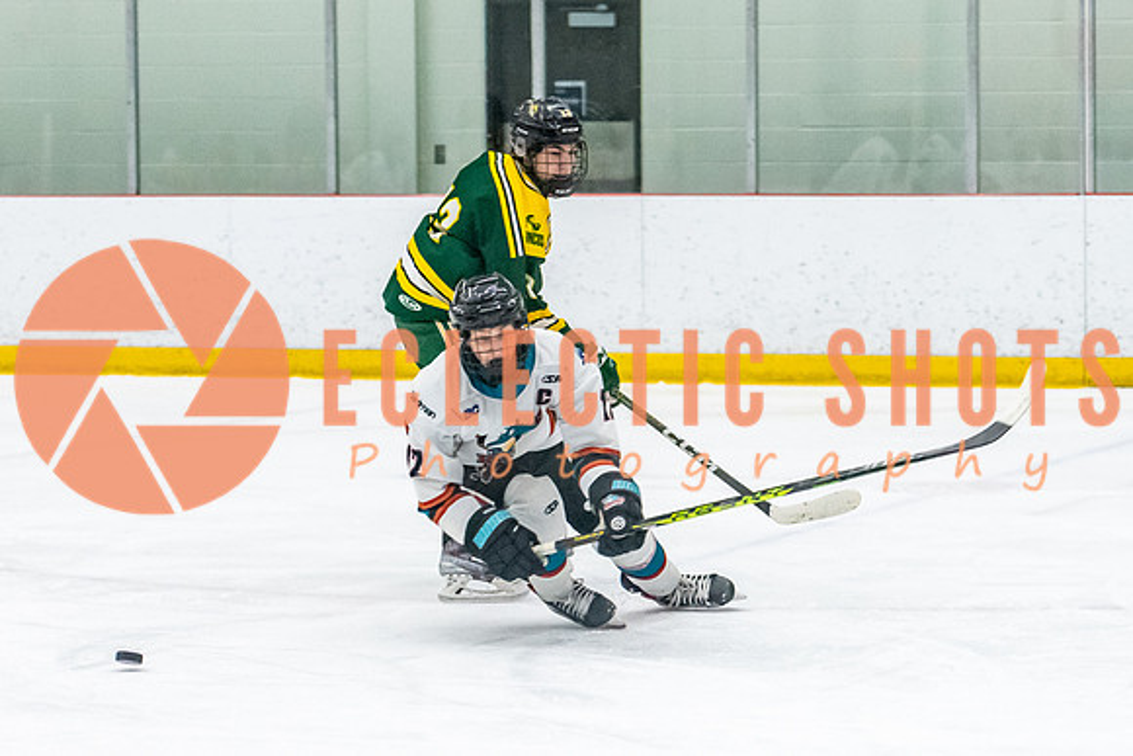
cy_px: 413
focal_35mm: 151
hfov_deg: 13.6
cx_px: 602
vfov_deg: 9.1
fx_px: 4756
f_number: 2.8
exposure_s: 1/800
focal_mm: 70
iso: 4000
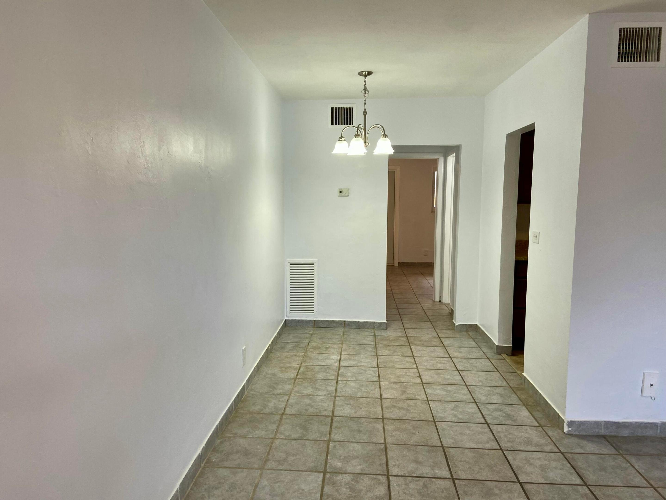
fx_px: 500
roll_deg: +0.2
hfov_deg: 67.3
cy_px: 250
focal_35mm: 26
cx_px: 333
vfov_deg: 53.1
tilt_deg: -6.8
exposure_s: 1/120
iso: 80
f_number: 1.8
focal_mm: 4.25
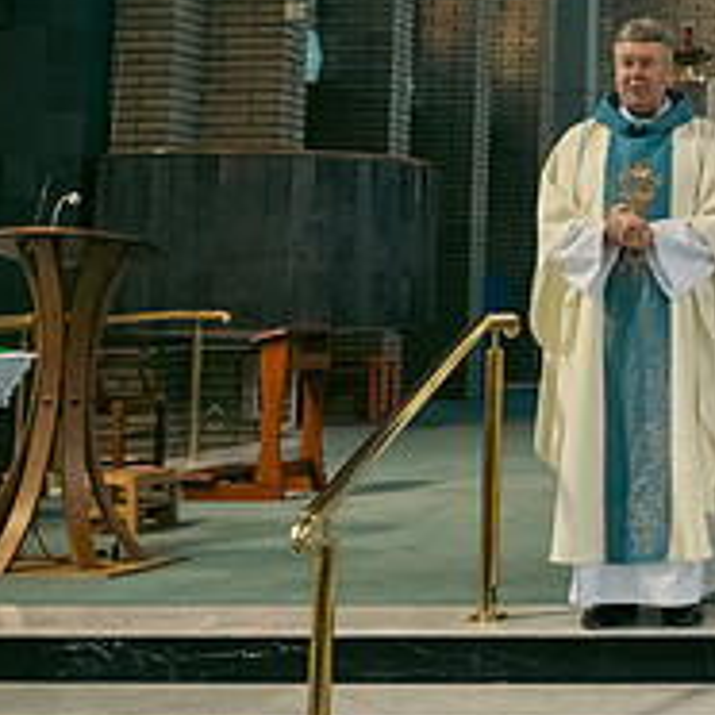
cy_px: 37
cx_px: 1007
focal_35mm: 77
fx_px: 1799
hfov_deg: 20.0
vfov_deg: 21.8
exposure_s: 1/160
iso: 1000
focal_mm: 29
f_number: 3.5
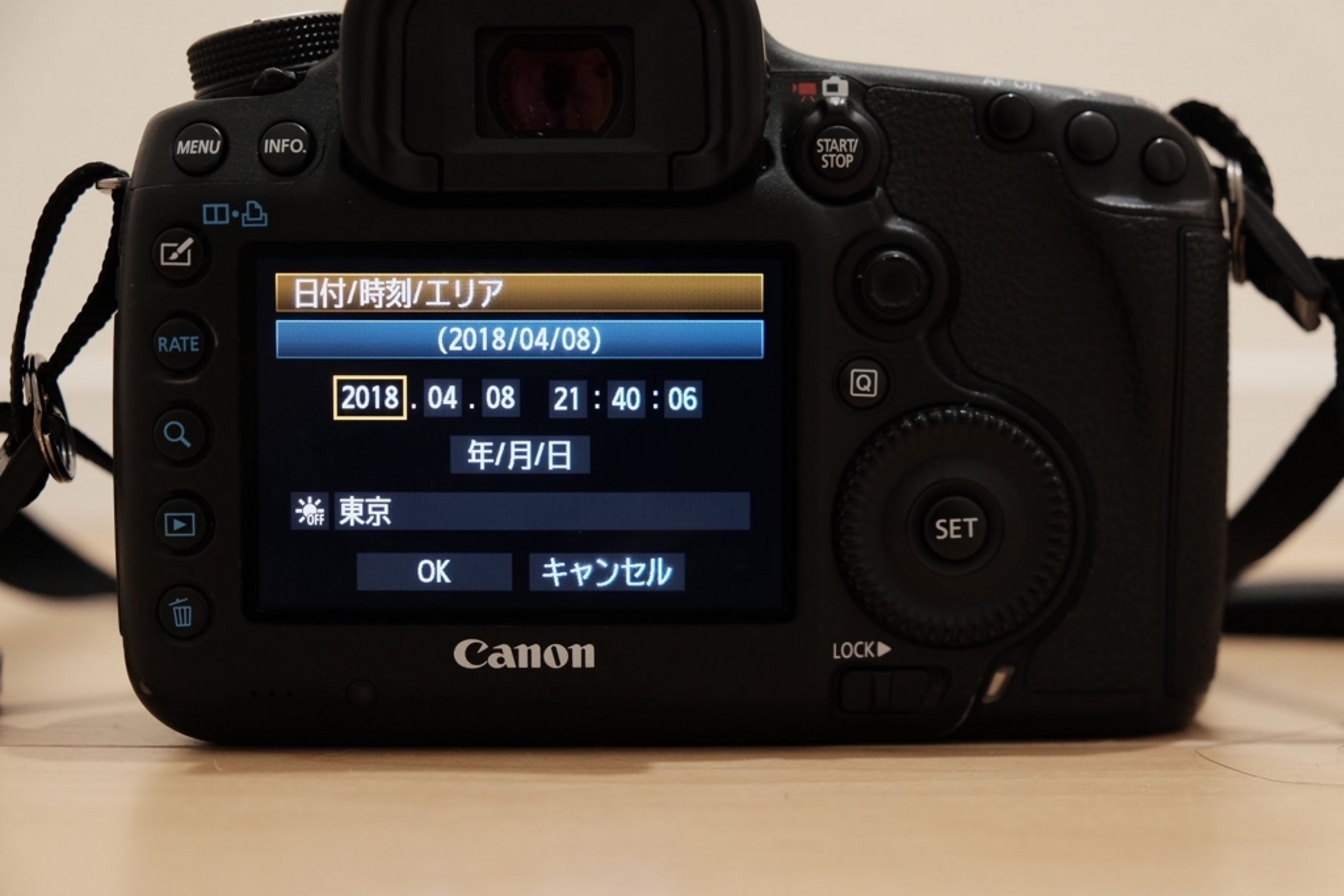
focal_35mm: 54
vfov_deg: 25.1
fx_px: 2016
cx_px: 672
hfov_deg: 36.9
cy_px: 448
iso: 2000
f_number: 4.5
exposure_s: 1/30
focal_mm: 35.8
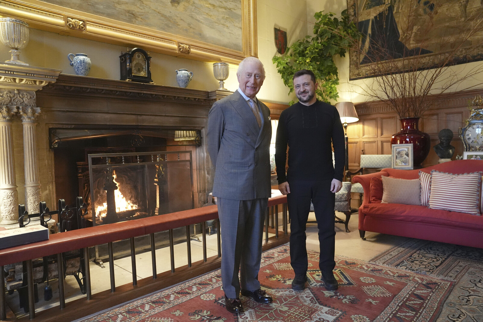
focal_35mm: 24
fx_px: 322
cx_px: 242
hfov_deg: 73.7
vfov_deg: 53.1
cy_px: 161
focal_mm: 24
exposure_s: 1/125
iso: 4000
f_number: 2.8
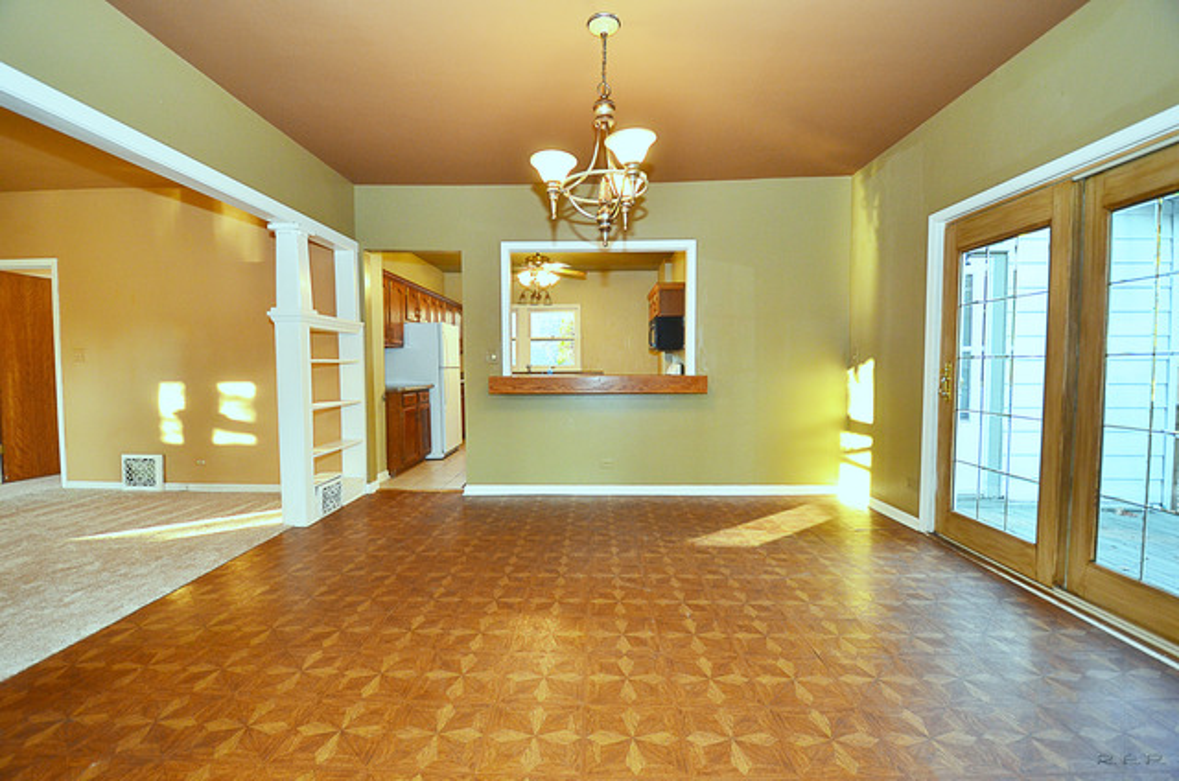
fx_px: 490
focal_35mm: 15
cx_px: 590
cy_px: 390
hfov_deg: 100.5
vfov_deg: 77.1
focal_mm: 10
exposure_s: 1/60
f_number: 4
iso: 800
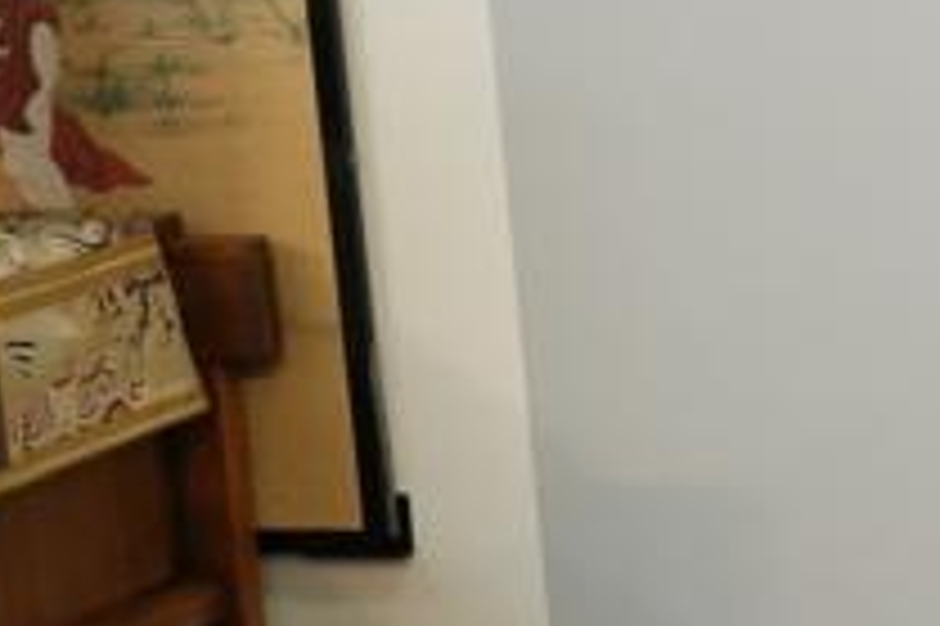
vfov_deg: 8.2
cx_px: 2375
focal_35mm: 166
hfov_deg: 10.4
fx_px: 4331
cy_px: 637
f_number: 9
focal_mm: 32
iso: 2000
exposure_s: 1/50
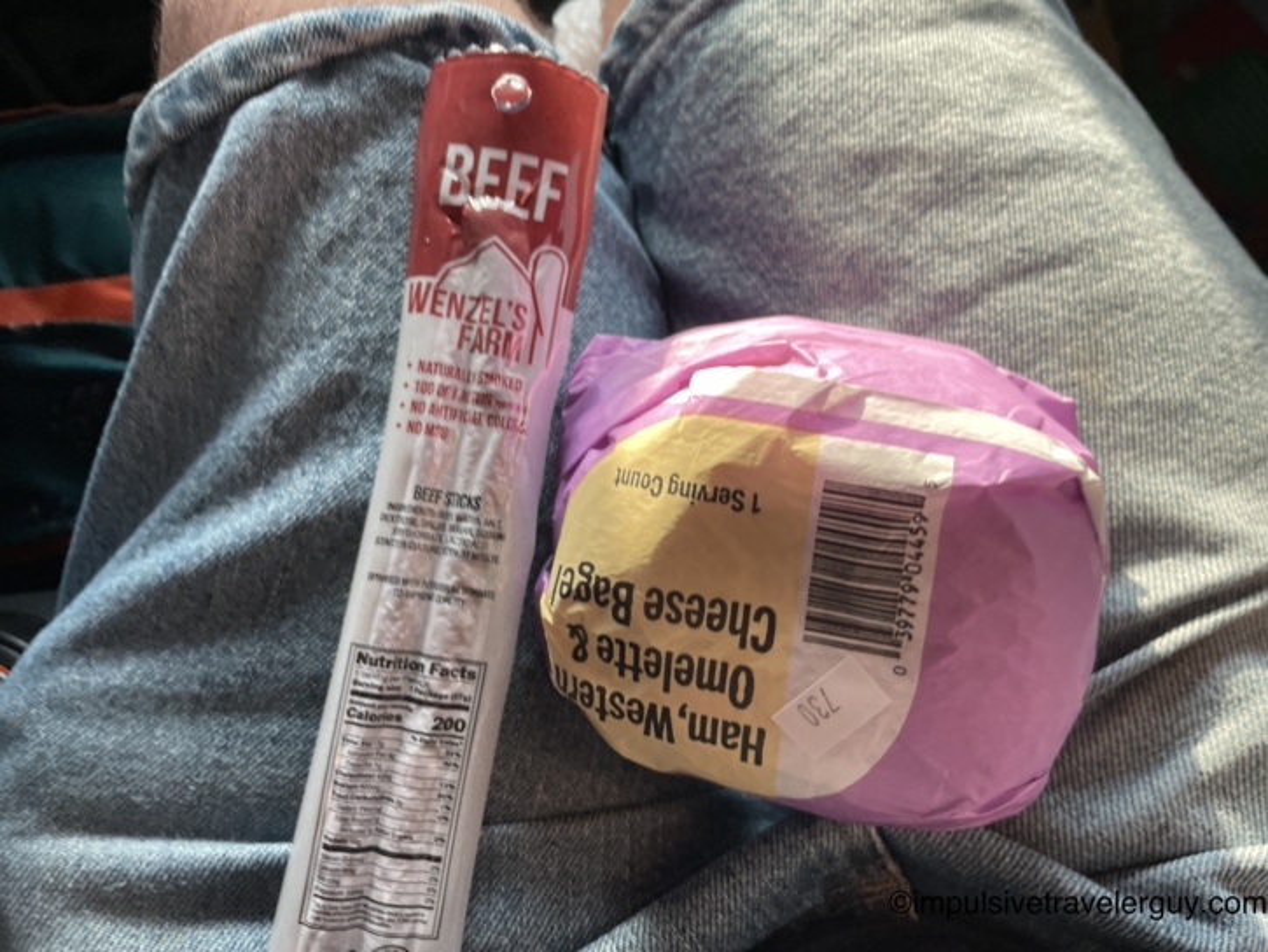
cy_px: 476
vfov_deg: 53.1
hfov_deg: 67.3
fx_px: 953
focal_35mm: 26
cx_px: 634
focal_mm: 4.2
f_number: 1.6
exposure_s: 1/121
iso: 100
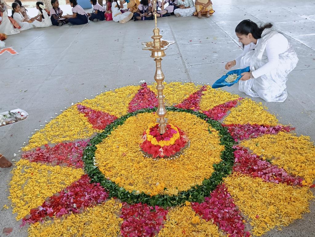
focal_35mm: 27
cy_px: 118
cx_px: 158
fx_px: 246
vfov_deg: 51.4
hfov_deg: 65.3
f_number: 1.8
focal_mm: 3.98
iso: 500
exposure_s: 1/100
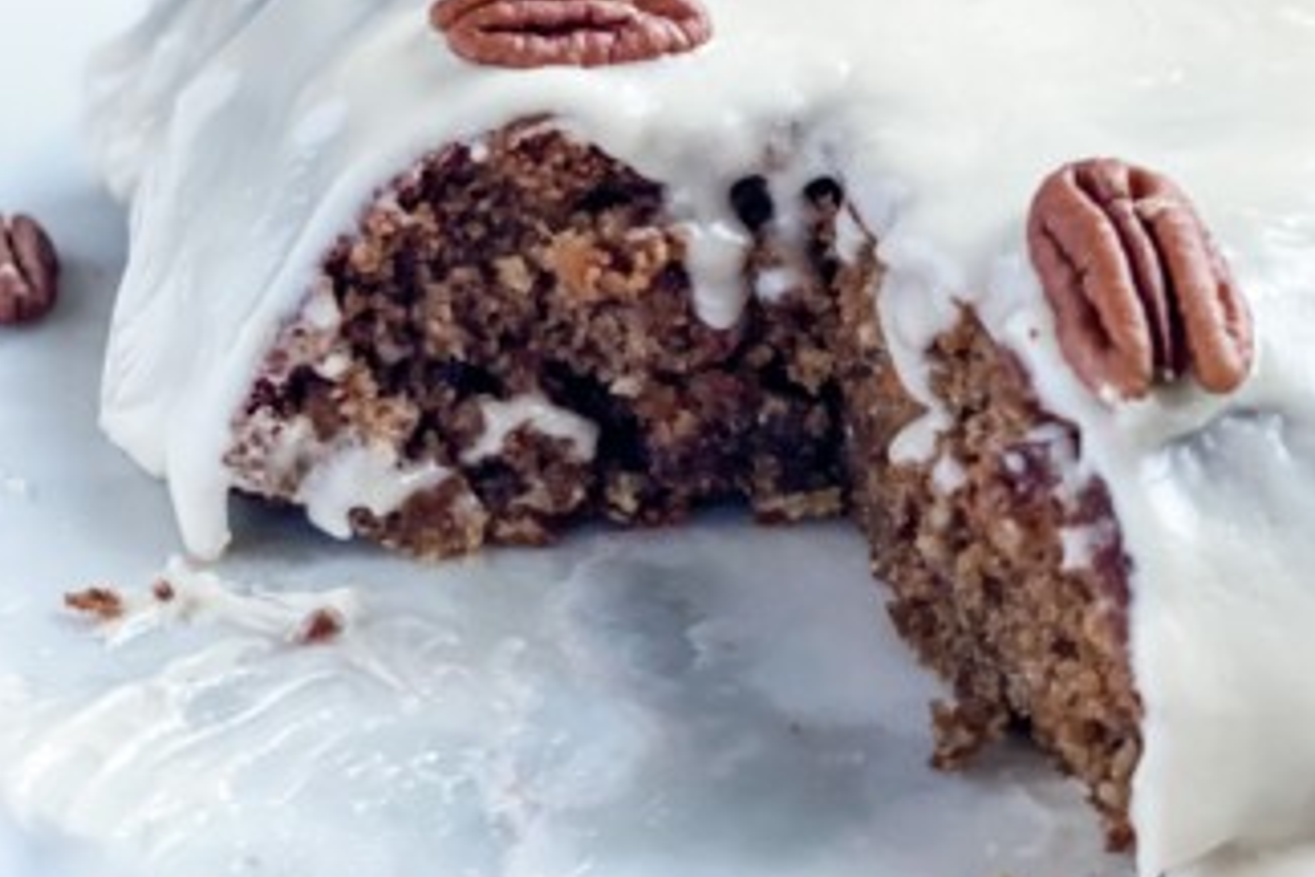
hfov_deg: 25.4
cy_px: 414
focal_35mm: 80
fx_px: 2922
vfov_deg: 17.1
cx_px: 625
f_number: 2
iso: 250
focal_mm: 6
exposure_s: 1/40
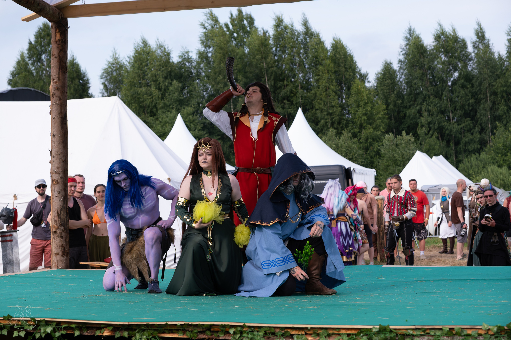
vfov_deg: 20.0
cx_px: 256
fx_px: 965
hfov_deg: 29.7
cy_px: 170
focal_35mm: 68
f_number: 4
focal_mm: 45.5
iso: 200
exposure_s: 1/640
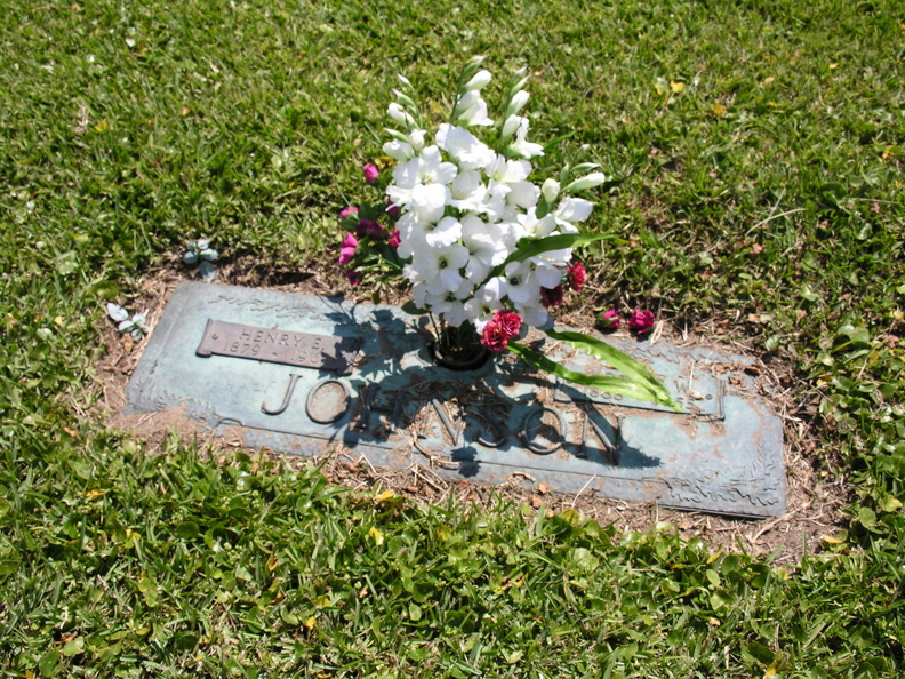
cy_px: 340
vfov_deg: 40.7
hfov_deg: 52.6
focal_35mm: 35
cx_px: 452
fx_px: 915
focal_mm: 8.9
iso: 50
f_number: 5
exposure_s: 1/340
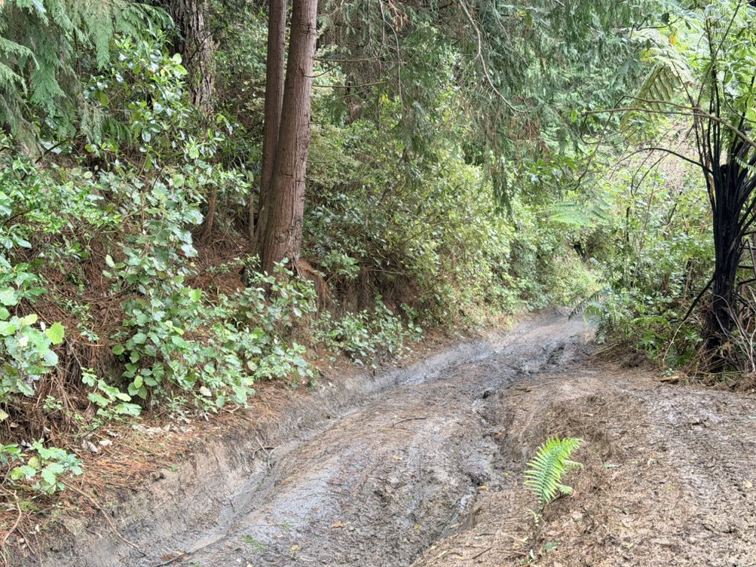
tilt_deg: +2.0
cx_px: 384
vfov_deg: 29.7
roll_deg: -0.1
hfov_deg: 38.9
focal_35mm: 49
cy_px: 279
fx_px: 1070
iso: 160
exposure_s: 1/139
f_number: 1.78
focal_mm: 6.76
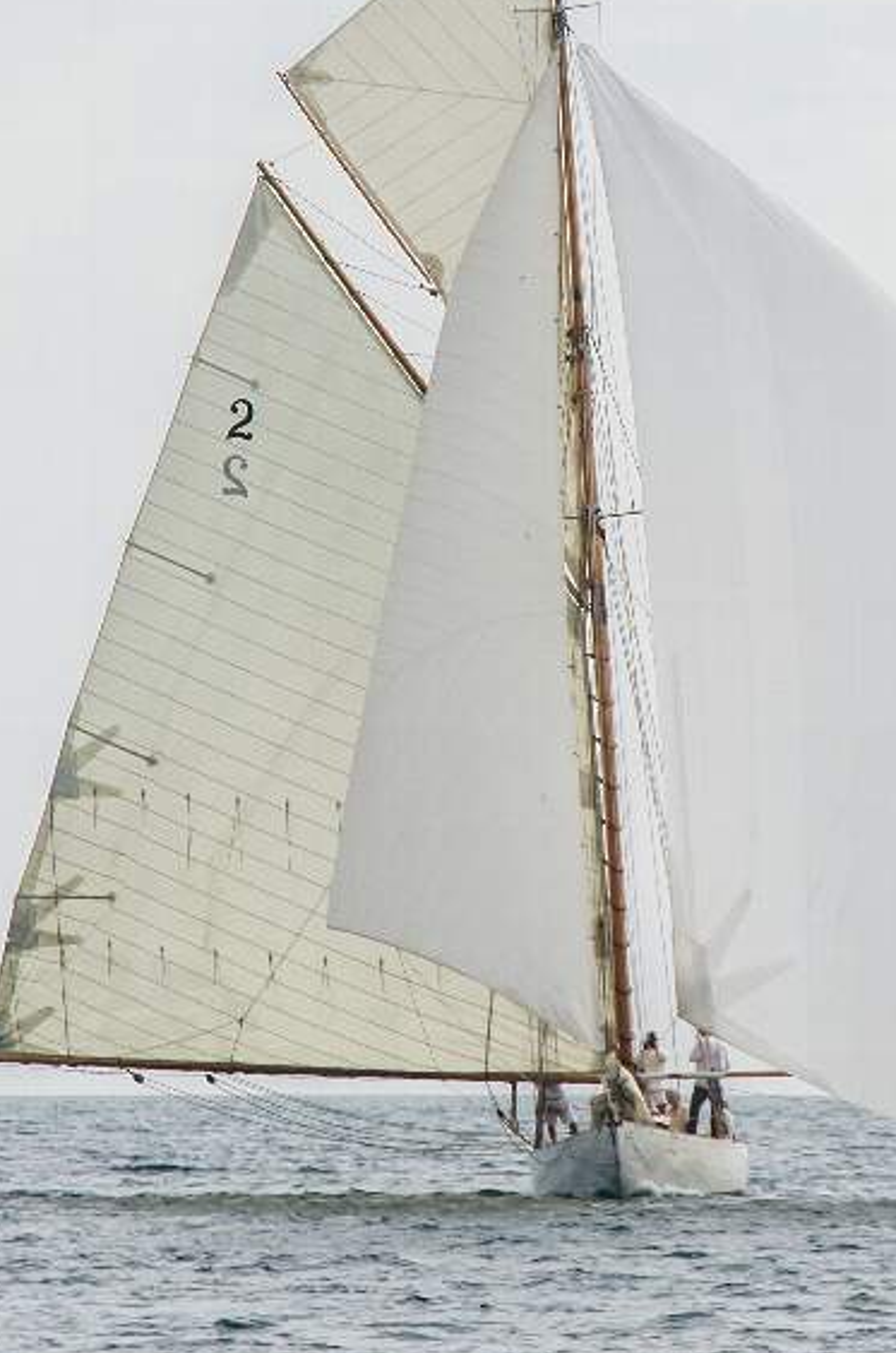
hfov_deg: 4.6
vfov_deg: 6.9
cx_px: 550
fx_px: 11173
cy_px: 501
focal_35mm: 298
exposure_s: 1/800
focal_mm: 130
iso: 500
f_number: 14
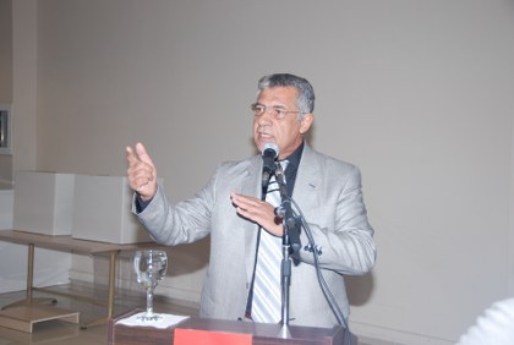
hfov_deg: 37.8
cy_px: 172
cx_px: 257
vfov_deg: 25.9
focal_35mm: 52
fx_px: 751
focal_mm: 35
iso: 200
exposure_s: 1/60
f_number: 4.2
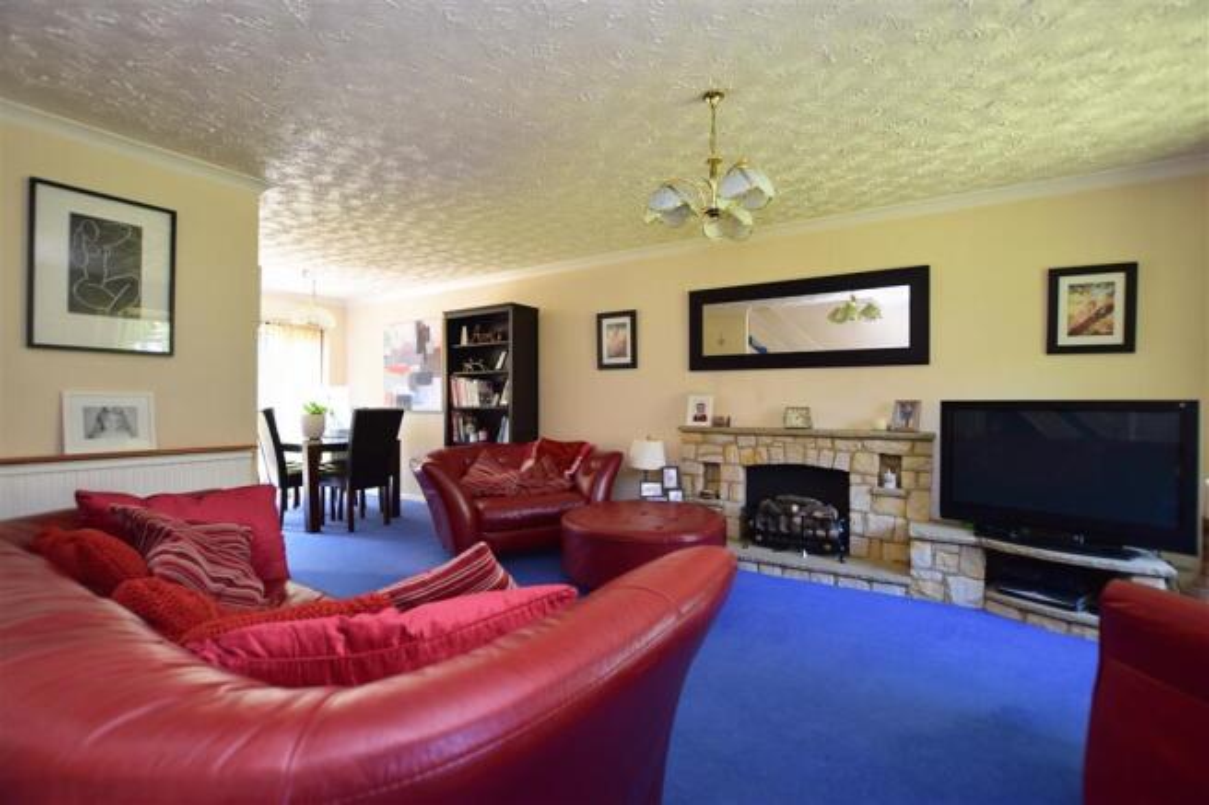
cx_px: 604
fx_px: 504
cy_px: 402
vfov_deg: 77.3
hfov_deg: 100.4
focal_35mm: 15
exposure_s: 1/25
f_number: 5
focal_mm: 10
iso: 250
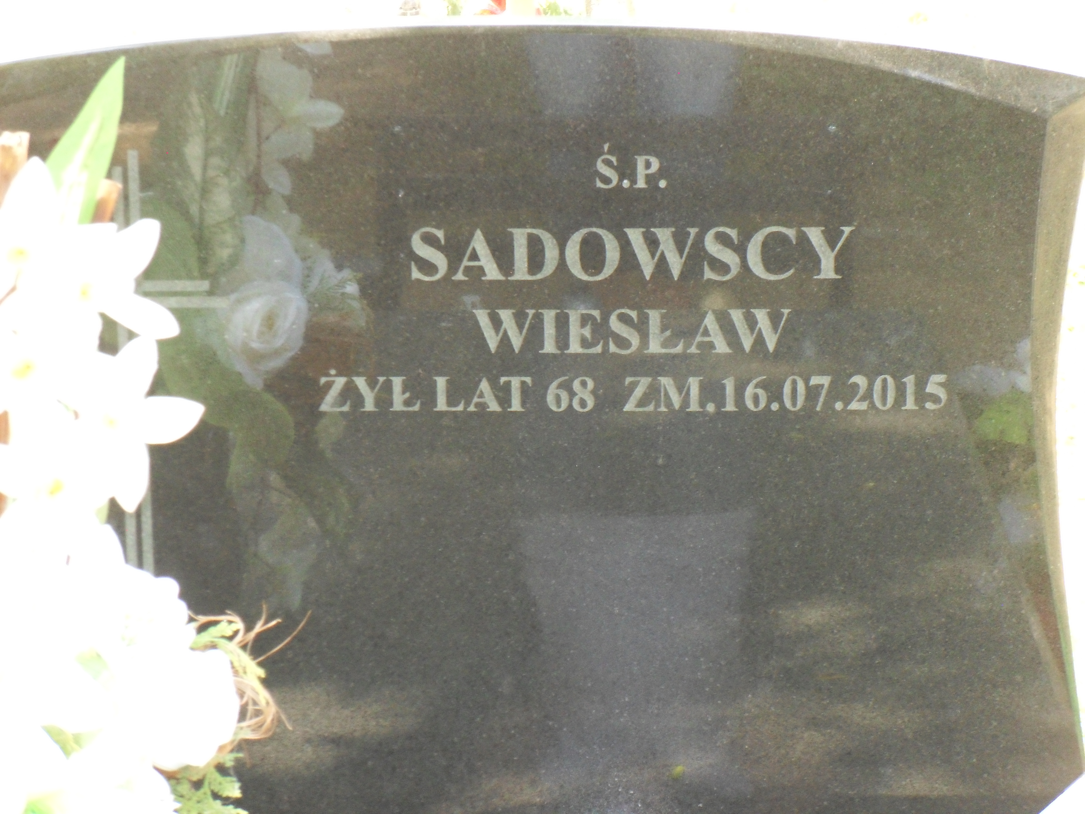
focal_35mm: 108
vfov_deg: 13.7
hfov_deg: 18.2
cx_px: 542
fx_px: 3385
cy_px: 407
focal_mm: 19.7
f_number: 4.8
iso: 320
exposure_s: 1/90
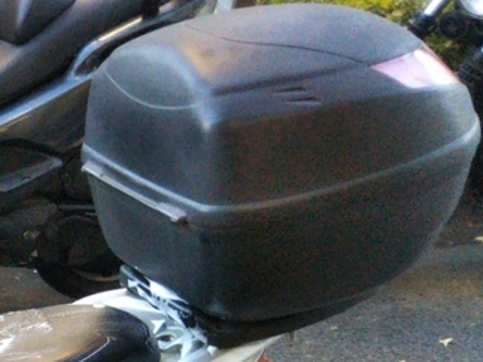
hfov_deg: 15.2
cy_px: 579
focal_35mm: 111
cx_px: -407
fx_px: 1549
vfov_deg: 12.5
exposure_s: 1/46
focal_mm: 4
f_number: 2.2
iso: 168
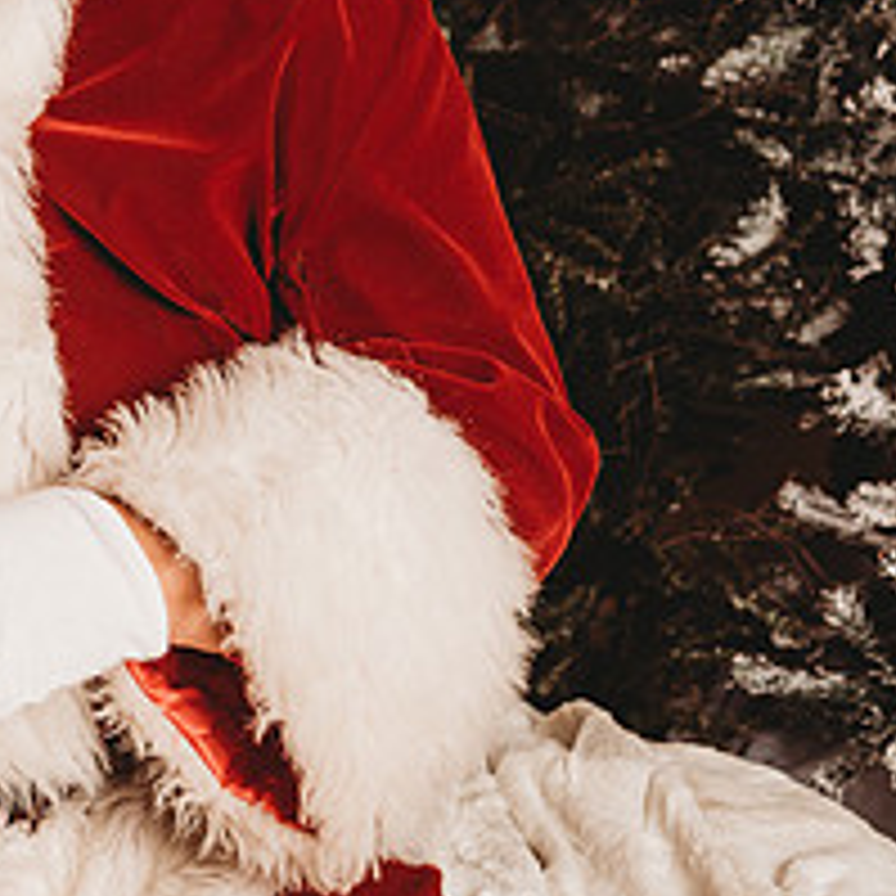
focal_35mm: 109
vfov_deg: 15.8
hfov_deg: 15.0
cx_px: -374
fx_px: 3192
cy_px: 155
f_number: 4
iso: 100
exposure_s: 1/160
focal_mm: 44
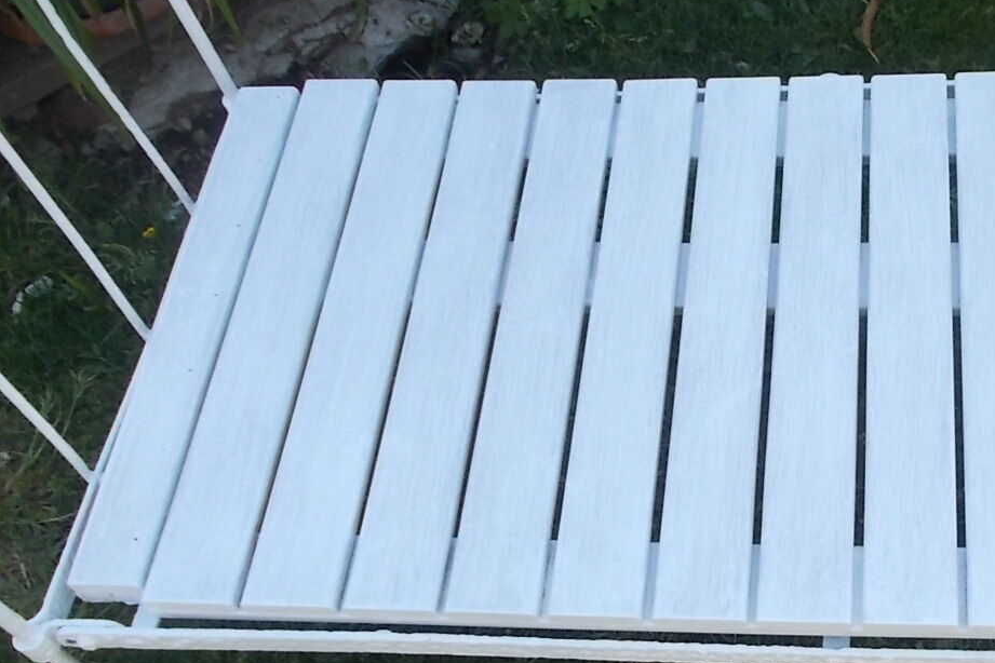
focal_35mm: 47
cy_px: 470
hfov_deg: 39.8
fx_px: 1299
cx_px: 829
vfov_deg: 28.4
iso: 80
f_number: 3.2
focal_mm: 4.6
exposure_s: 1/250
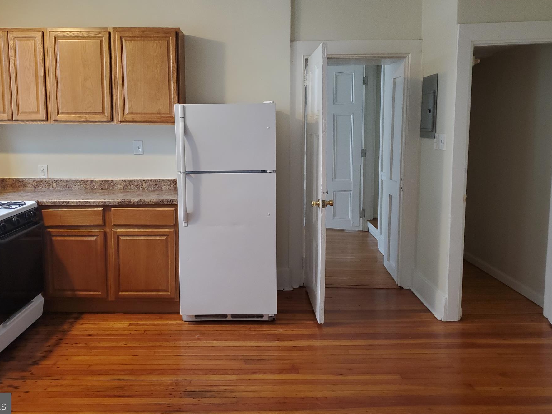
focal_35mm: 30
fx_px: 478
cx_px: 252
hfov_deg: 59.9
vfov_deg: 46.7
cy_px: 179
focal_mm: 4.3
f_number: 1.5
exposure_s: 1/39
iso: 320
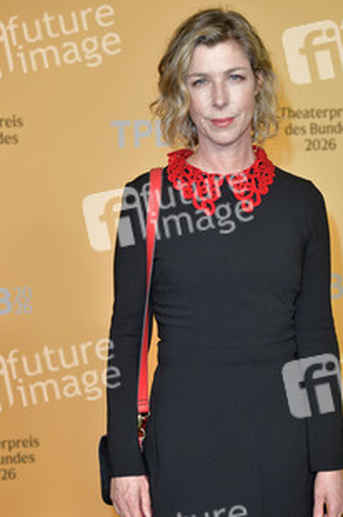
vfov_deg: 30.1
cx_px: 216
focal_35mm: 67
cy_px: 295
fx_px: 960
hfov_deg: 20.2
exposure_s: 1/200
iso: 1250
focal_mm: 52
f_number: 5
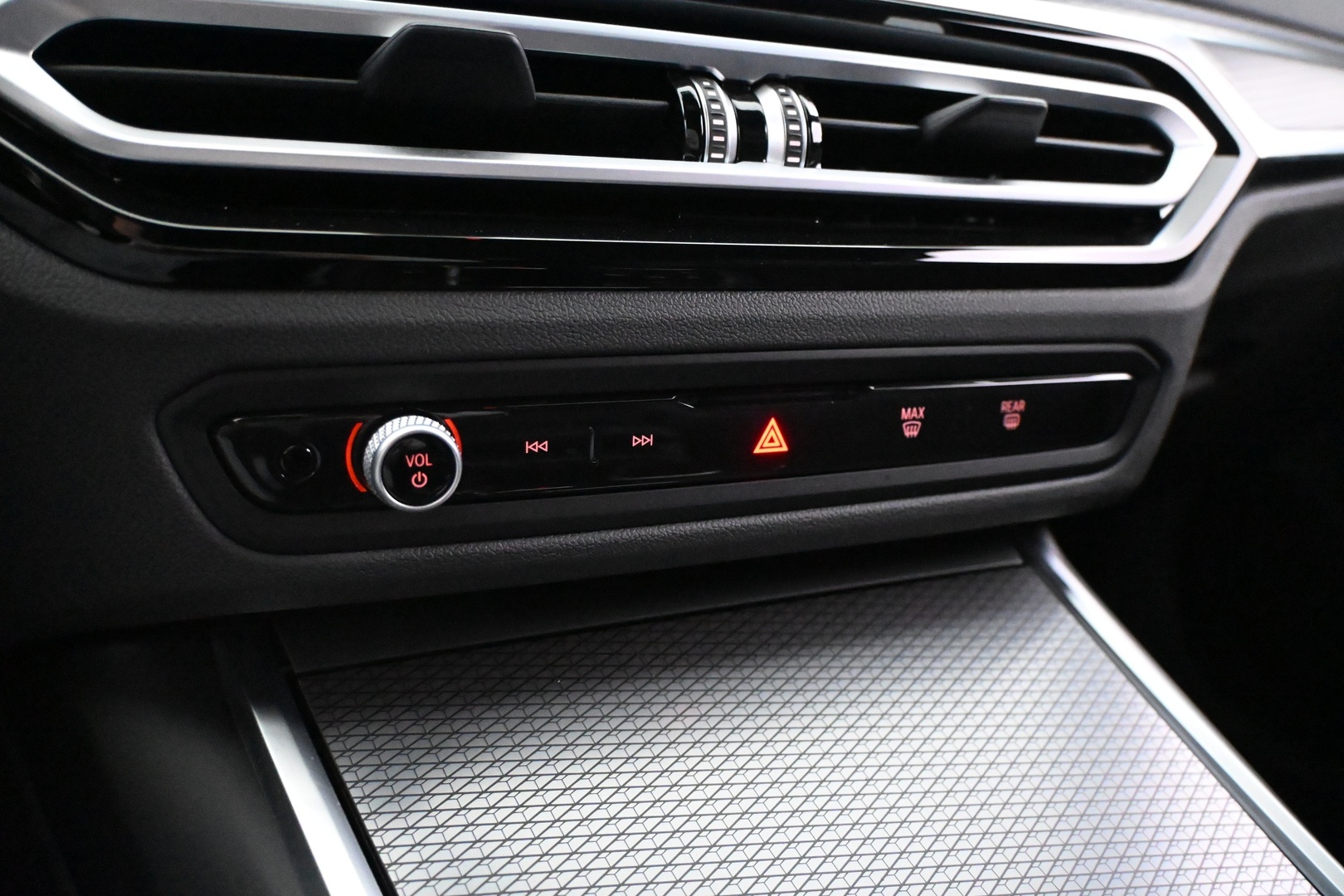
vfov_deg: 44.6
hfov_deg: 63.2
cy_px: 448
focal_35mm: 29
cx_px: 672
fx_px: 1092
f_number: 3.8
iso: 12800
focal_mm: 19.5
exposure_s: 1/50
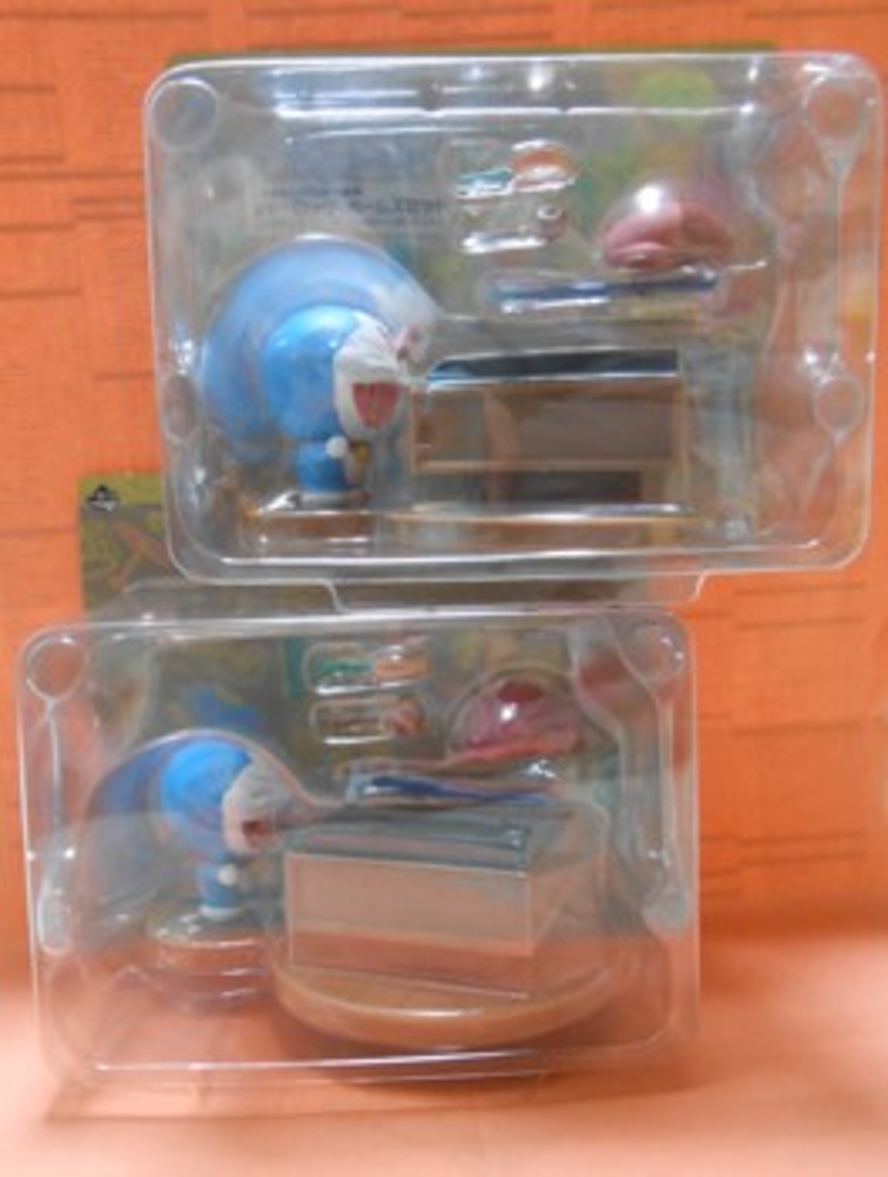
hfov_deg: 53.2
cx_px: 444
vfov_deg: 67.2
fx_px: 886
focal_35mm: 26
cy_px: 588
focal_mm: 4.6
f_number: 3.5
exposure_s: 1/6
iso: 400
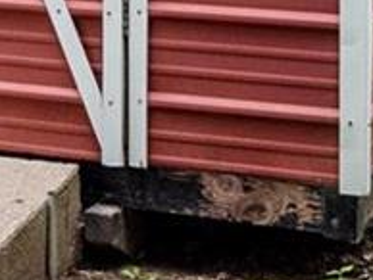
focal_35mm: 174
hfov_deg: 10.9
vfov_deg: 8.2
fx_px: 1877
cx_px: -186
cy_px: -270
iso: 400
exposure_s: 1/50
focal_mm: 11
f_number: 8
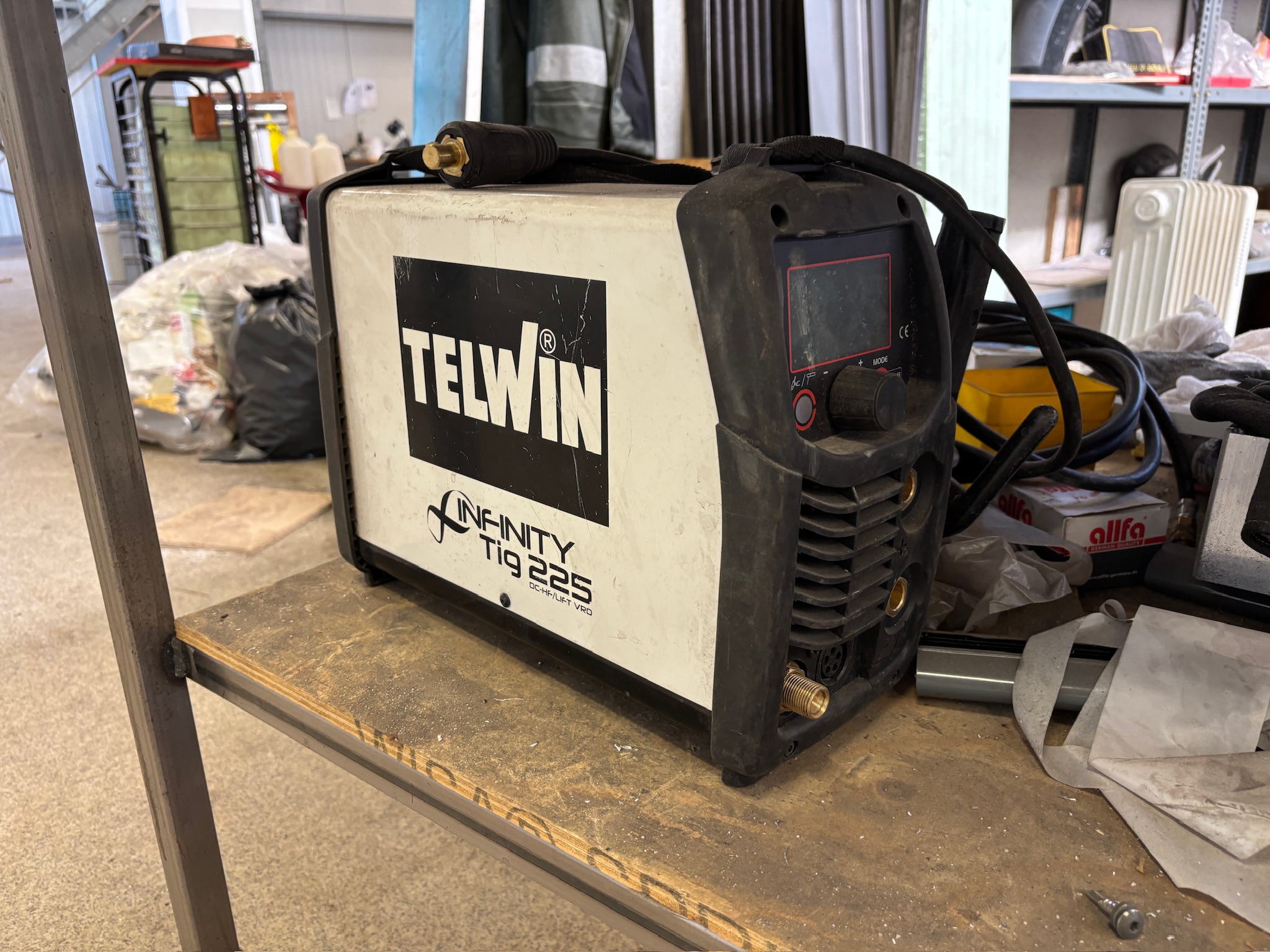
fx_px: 954
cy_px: 476
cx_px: 635
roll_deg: +1.1
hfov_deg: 67.3
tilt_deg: -18.7
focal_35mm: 26
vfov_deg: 53.1
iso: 160
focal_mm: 5.96
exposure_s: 1/50
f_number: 1.6
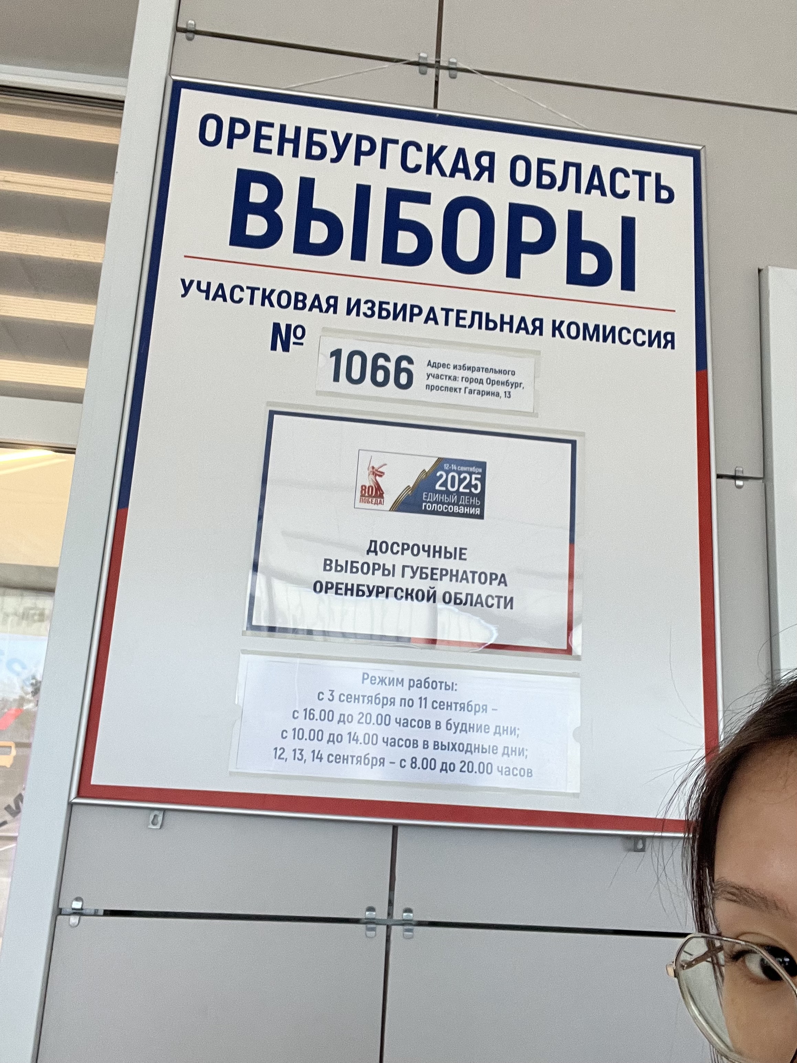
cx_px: 398
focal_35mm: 30
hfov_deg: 46.8
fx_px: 921
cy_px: 532
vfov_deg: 60.0
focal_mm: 2.71
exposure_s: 1/60
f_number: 2.2
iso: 100
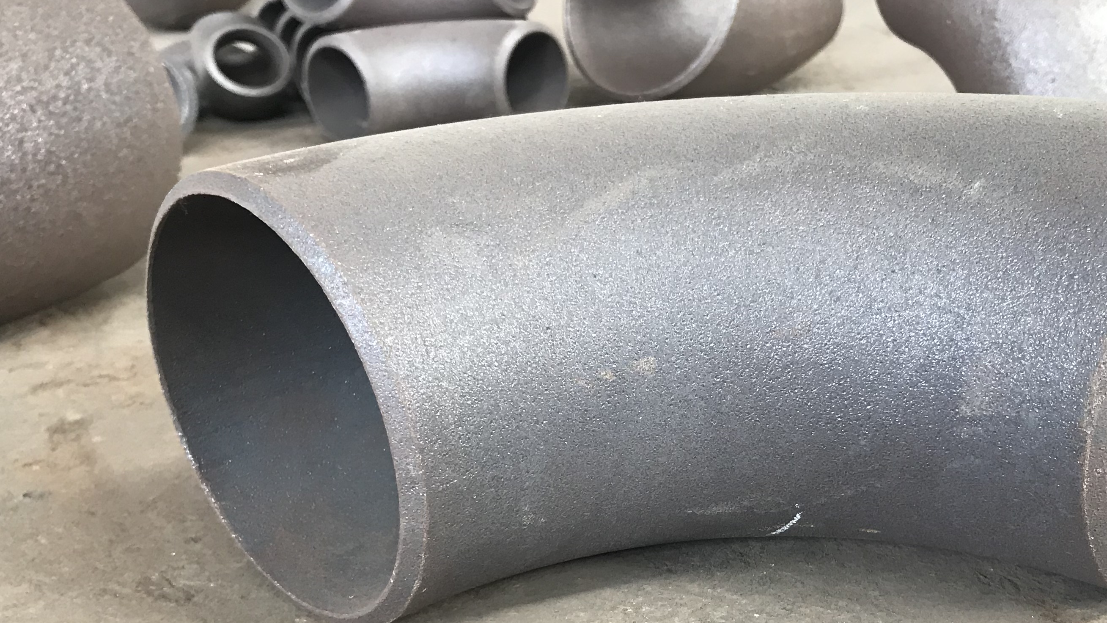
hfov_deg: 43.5
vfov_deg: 24.9
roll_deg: +2.8
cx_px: 663
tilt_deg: -27.4
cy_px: 513
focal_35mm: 47
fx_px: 1380
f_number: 1.8
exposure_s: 1/24
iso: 32
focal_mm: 3.99
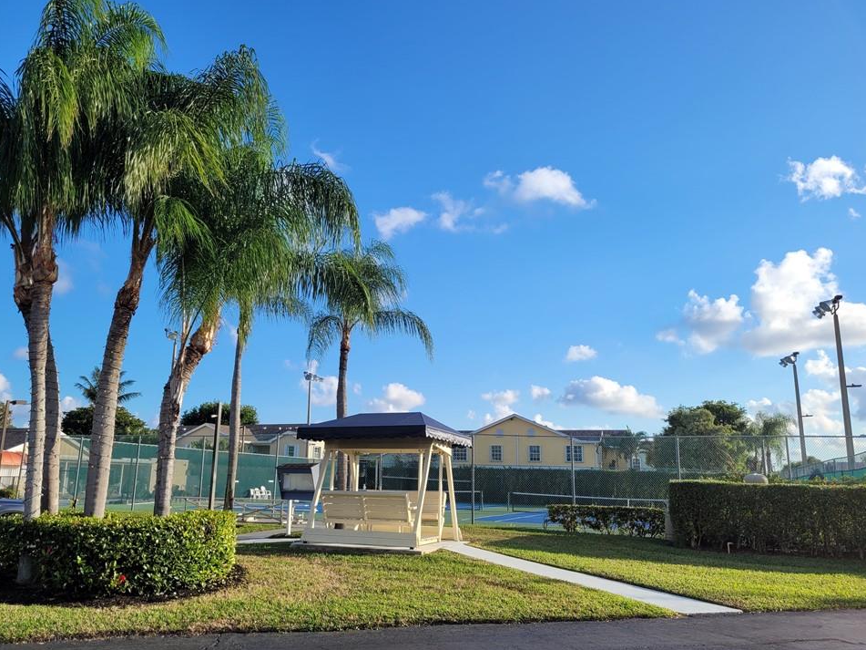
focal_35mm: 28
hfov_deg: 63.4
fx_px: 700
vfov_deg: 49.7
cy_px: 331
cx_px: 416
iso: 40
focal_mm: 5.4
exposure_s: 1/1904
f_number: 1.8
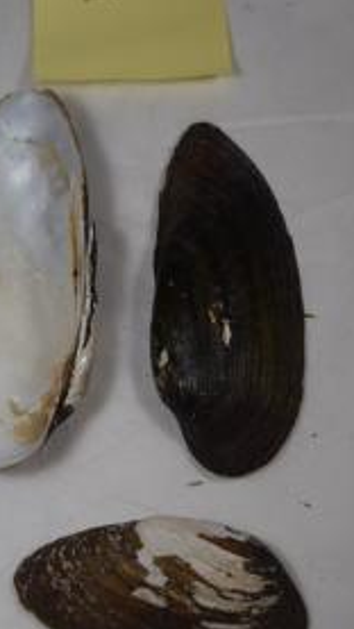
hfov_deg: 17.7
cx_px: 99
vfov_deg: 30.9
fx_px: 1134
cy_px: 268
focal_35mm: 68
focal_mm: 30
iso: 200
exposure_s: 1/250
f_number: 6.3
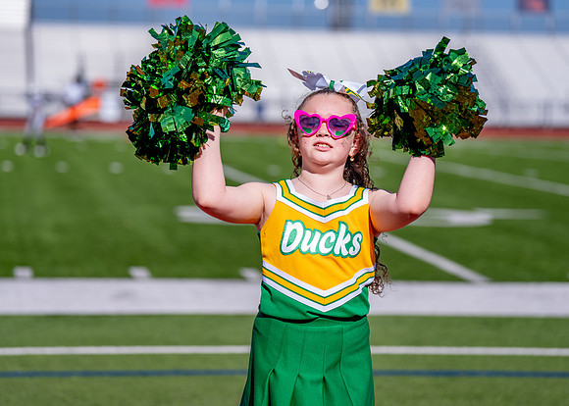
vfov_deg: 12.6
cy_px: 194
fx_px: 1846
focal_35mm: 114
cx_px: 264
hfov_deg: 17.5
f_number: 2.8
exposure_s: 1/4000
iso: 160
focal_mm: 102
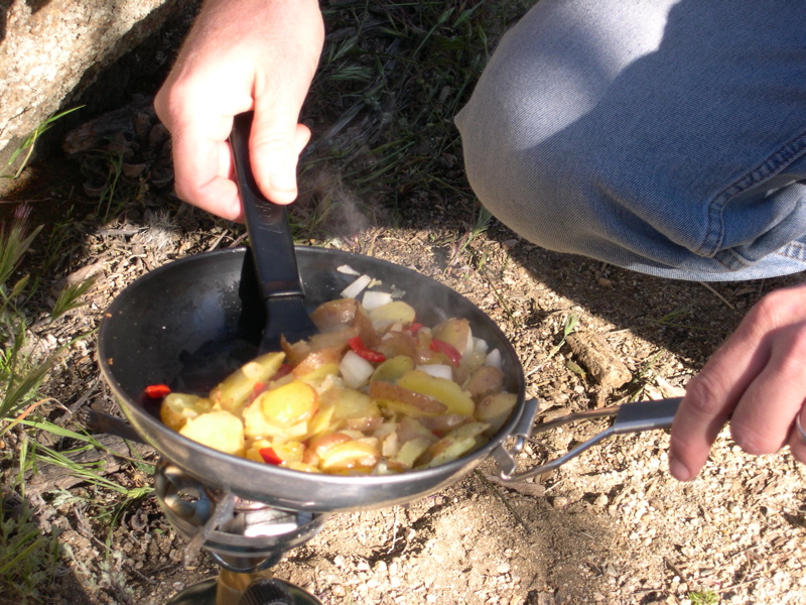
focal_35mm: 114
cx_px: 403
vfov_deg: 13.0
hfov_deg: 17.3
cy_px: 302
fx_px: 2654
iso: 100
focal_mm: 24
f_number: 4.9
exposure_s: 1/147
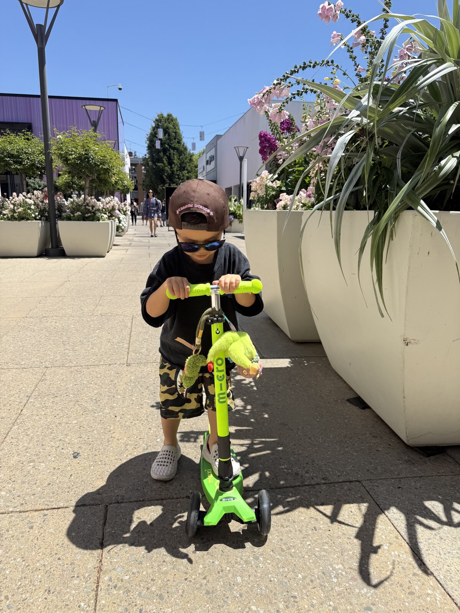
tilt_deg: -8.9
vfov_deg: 71.6
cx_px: 230
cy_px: 306
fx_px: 425
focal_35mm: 24
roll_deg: +2.9
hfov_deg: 56.8
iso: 80
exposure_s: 1/4405
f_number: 1.78
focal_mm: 6.76
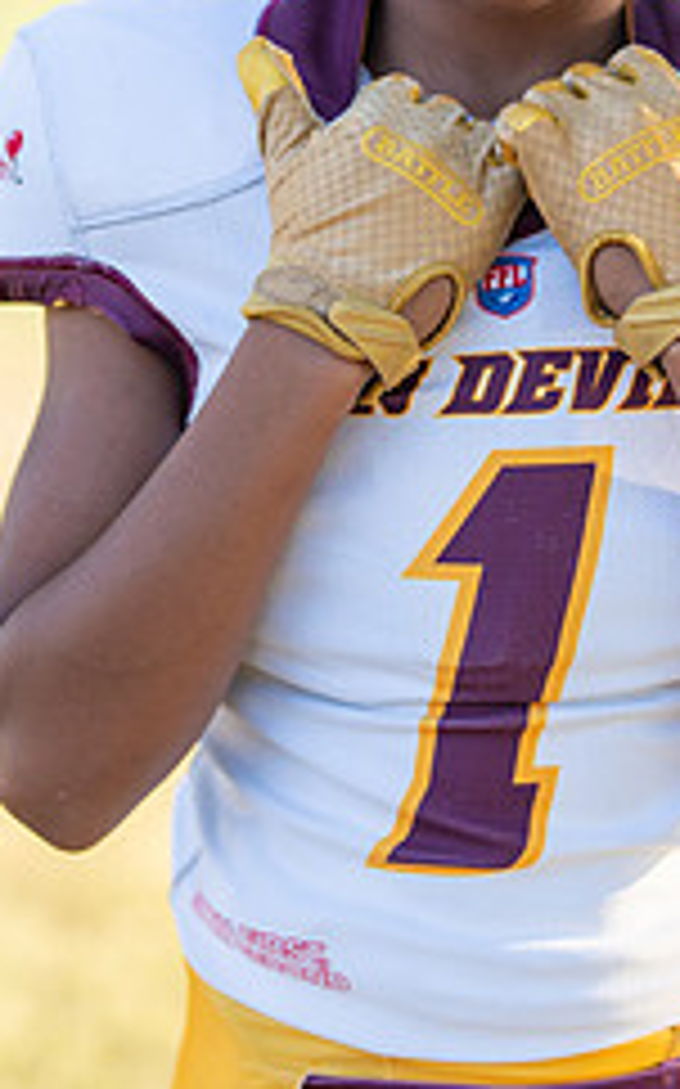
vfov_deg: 15.8
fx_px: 3889
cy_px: 194
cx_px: 572
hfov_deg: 10.0
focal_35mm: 131
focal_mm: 50
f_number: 1.2
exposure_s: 1/800
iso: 100
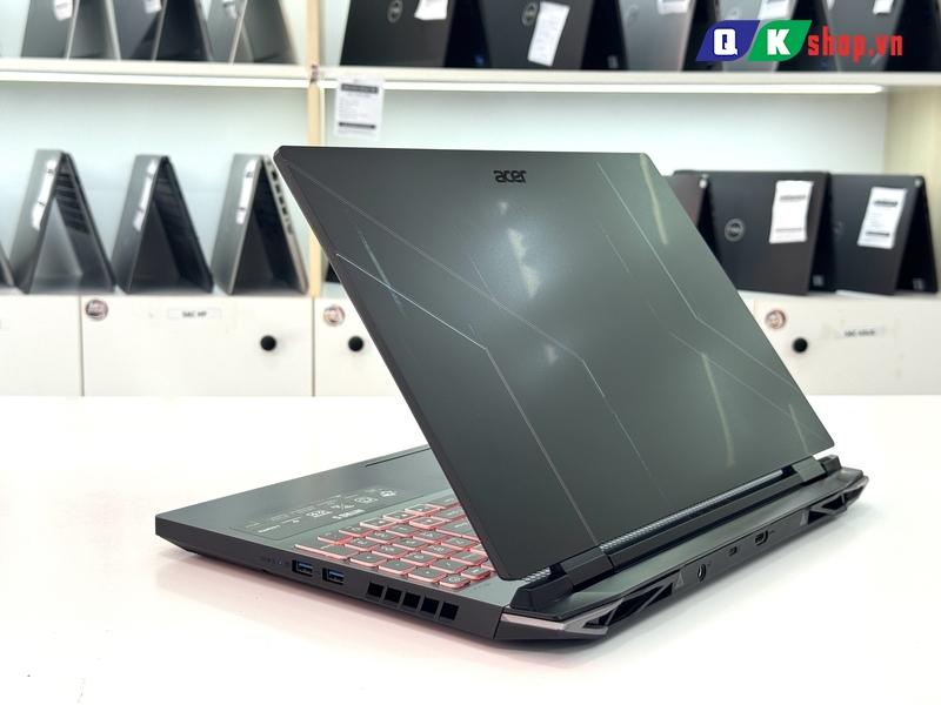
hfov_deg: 39.7
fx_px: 1305
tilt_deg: -9.7
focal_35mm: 48
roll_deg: +0.0
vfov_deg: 30.3
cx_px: 470
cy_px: 352
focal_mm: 6.76
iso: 50
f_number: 1.78
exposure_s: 1/121
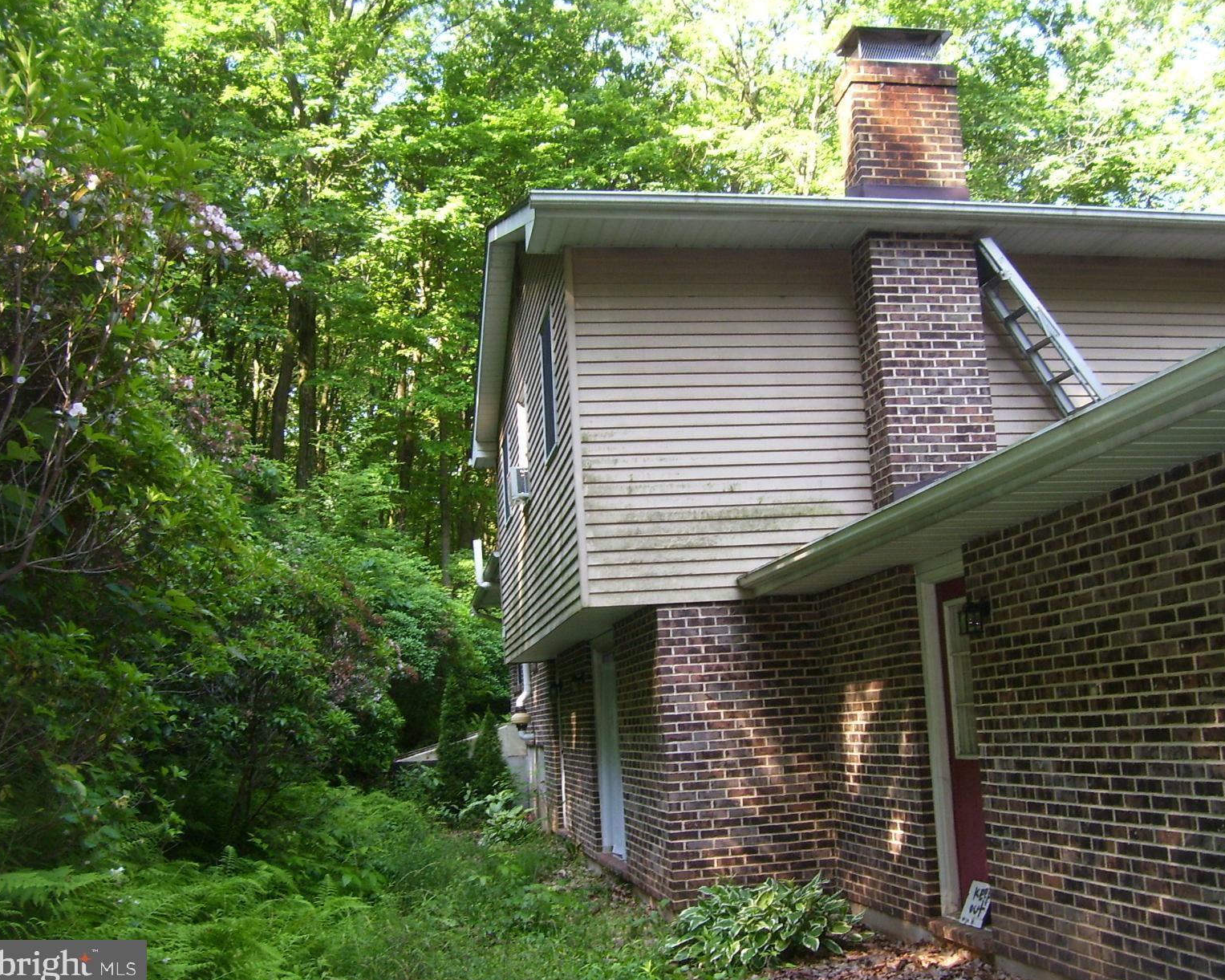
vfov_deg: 41.1
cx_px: 649
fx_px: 1305
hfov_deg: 50.3
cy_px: 494
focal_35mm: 36
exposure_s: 1/60
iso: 80
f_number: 2.7
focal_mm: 5.6
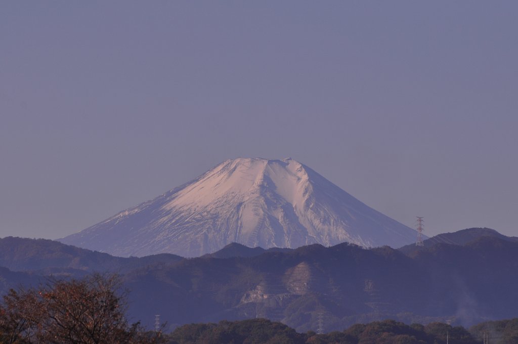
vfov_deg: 3.2
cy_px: 172
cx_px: 259
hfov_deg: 4.7
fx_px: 6251
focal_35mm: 435
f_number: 11
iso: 200
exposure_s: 1/1000
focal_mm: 290
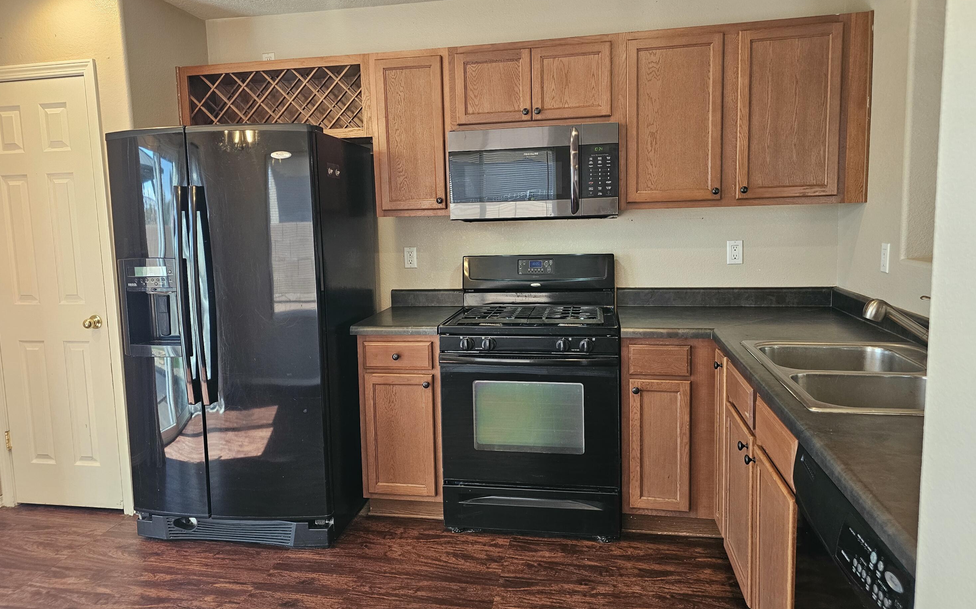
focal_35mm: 25
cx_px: 478
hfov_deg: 72.5
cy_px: 296
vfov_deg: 49.3
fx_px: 665
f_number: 1.7
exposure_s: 1/120
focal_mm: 6.3
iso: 200
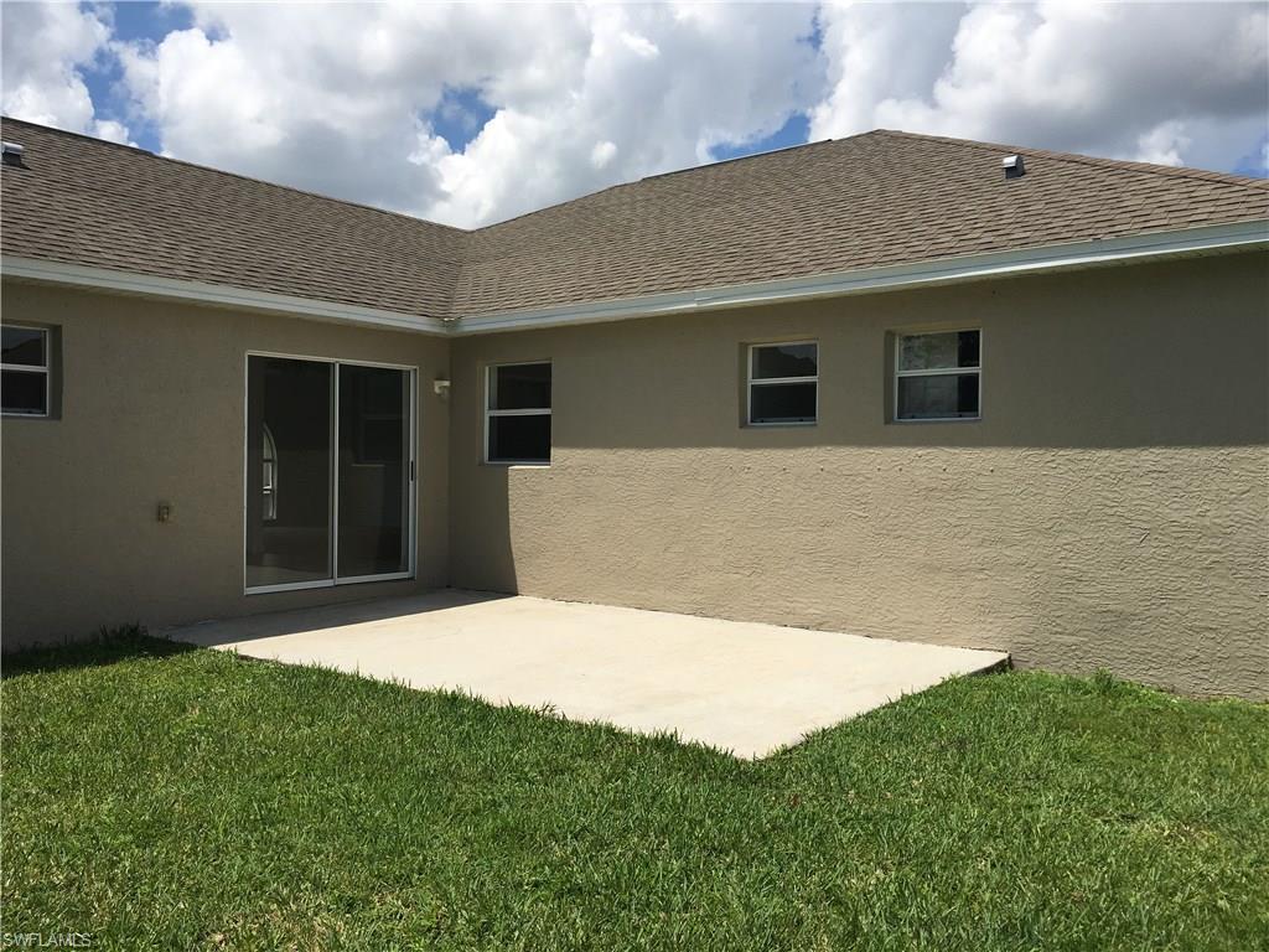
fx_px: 1063
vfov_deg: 48.2
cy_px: 476
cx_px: 634
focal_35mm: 29
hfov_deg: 61.7
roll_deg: -0.4
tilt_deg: +0.9
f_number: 2.2
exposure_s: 1/3077
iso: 25
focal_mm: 4.15
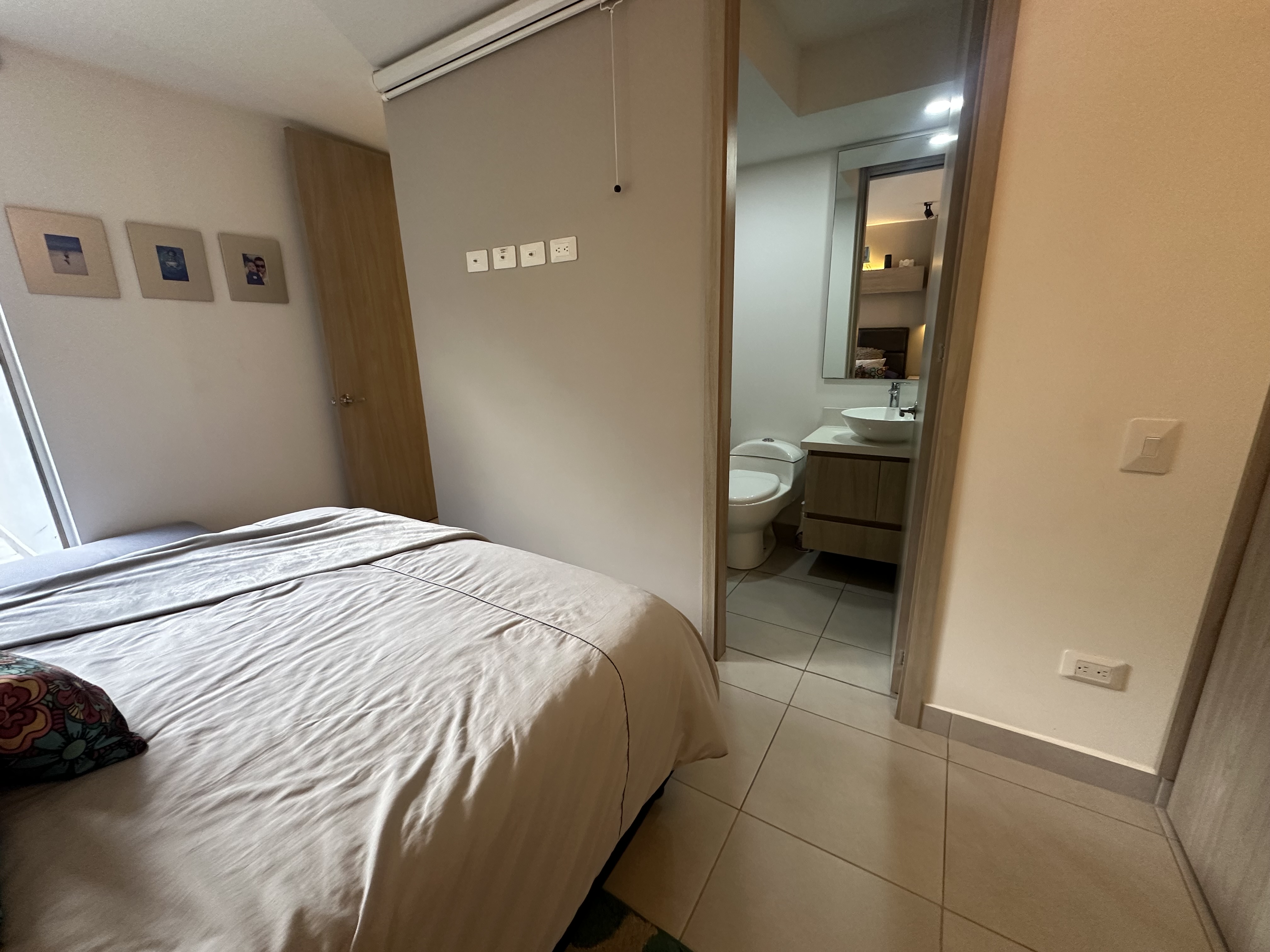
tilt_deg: -15.1
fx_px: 514
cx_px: 635
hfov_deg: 102.1
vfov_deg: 85.7
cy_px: 476
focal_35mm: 14
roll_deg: +1.2
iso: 250
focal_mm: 2.22
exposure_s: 1/120
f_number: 2.2
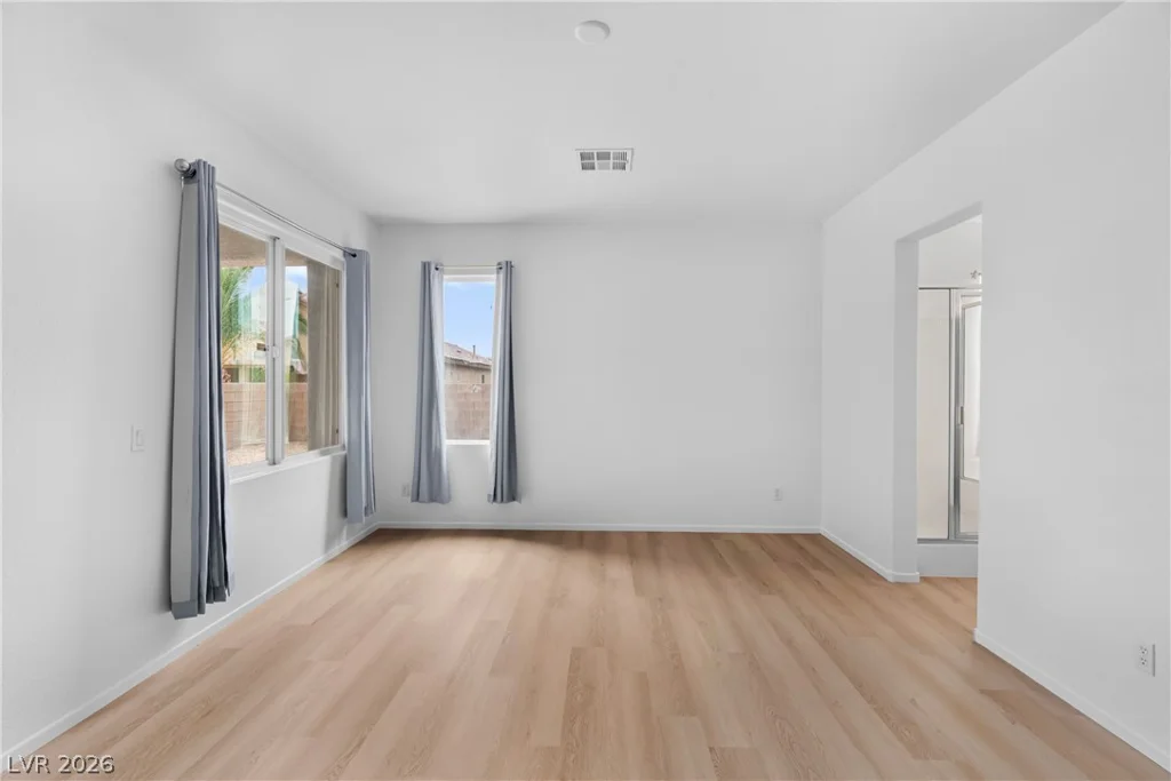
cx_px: 586
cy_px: 390
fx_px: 553
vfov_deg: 70.5
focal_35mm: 17
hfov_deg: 93.3
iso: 400
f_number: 8
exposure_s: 1/15
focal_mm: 17
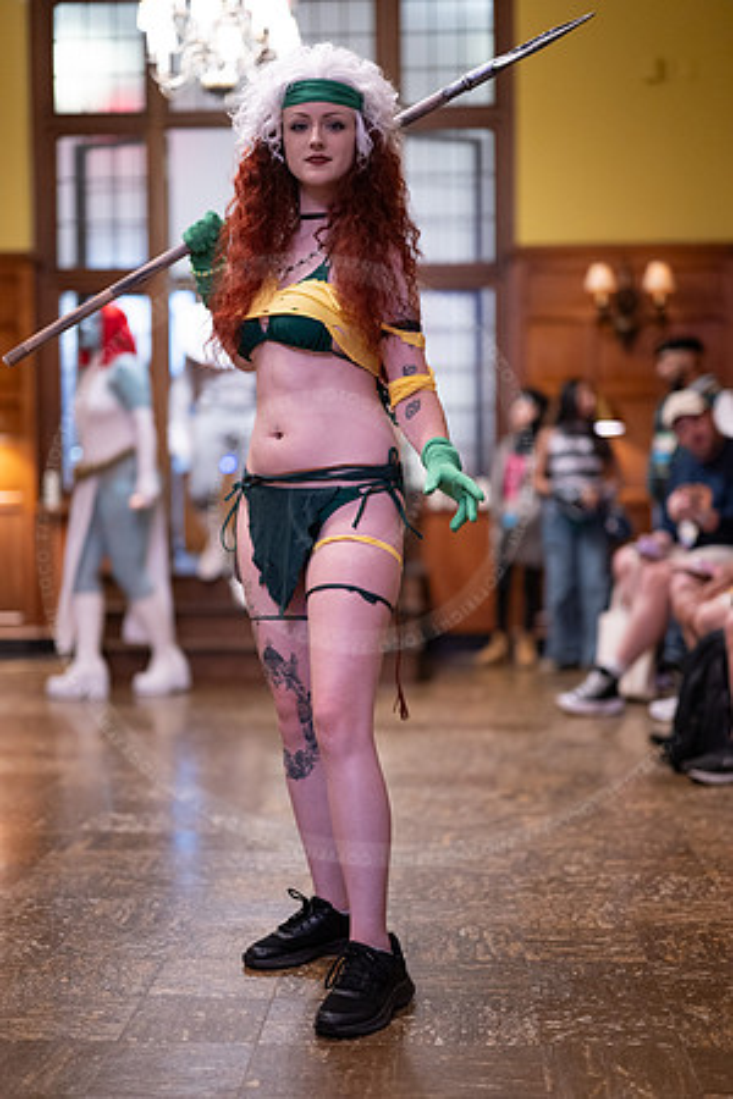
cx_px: 366
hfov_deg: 27.0
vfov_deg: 39.6
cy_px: 550
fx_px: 1527
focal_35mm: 50
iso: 1000
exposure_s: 1/100
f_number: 1.2
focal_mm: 50
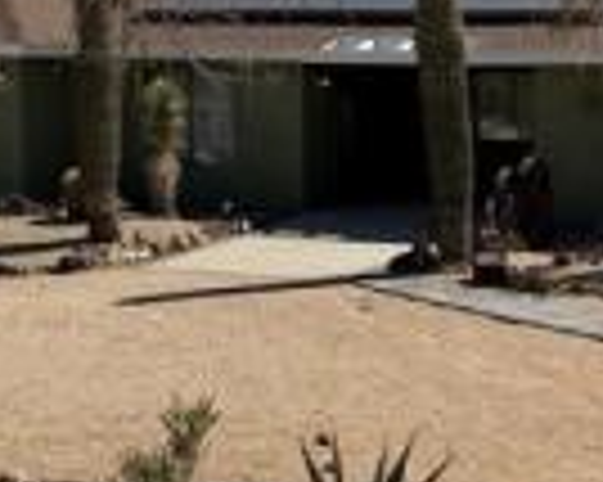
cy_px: 221
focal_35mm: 70
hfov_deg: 26.4
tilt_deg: -8.0
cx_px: 518
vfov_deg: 21.8
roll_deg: -0.7
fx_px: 1248
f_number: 1.78
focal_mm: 6.76
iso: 80
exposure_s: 1/7937
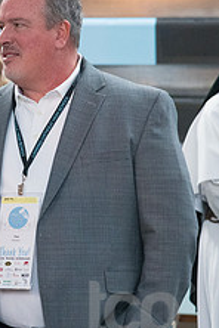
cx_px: -75
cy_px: 126
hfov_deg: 5.0
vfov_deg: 7.5
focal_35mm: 274
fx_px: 2500
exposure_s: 1/250
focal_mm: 105
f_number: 5.6
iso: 4000
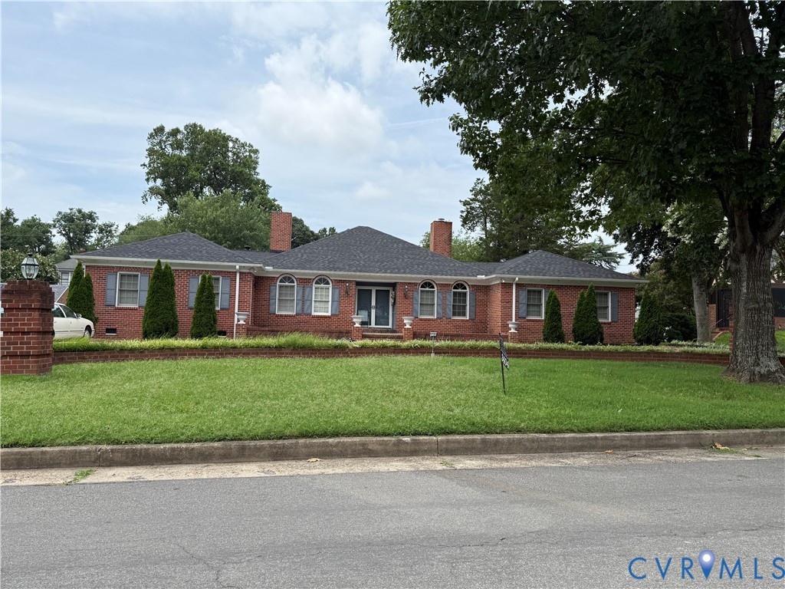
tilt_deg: +3.8
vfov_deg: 56.8
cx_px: 392
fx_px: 544
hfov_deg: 71.6
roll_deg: -2.2
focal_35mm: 24
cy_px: 294
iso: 80
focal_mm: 6.76
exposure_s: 1/3953
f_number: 1.78
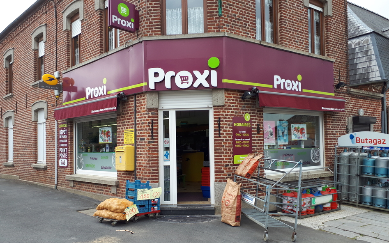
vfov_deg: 43.1
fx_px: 307
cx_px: 196
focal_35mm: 29
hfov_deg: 64.6
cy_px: 138
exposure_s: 1/525
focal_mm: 3.6
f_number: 1.9
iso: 40
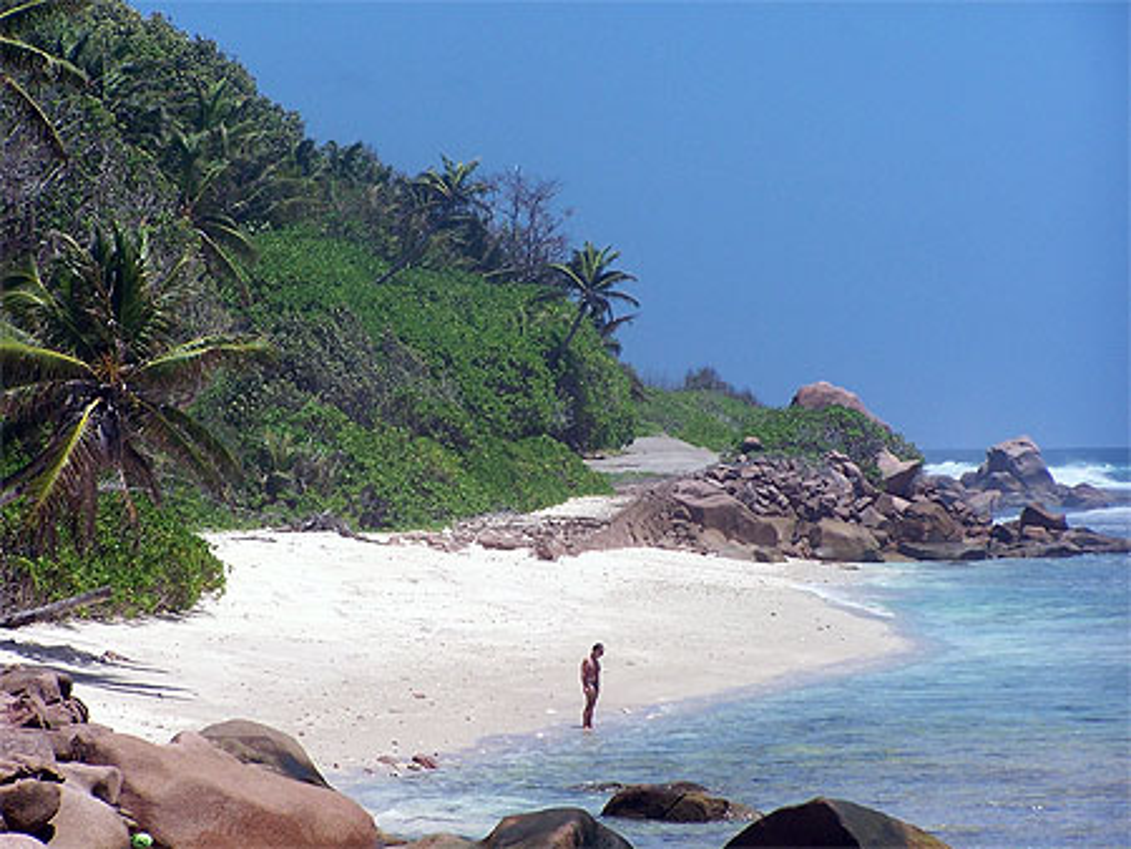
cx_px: 566
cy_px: 424
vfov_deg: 7.1
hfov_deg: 9.5
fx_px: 6832
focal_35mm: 209
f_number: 4.5
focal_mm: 34.6
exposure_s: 1/800
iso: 80
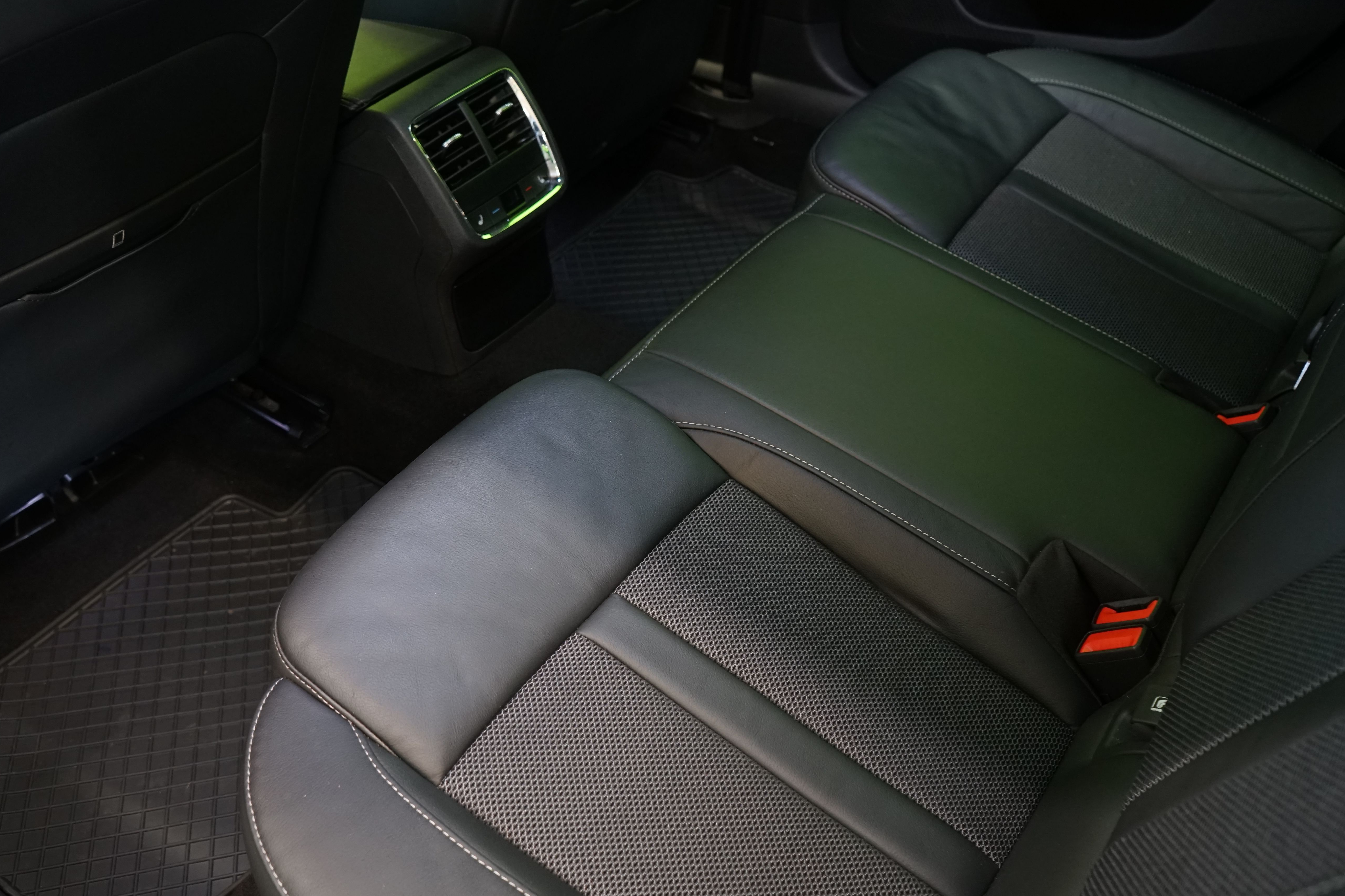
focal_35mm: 35
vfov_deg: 37.8
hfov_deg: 54.4
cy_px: 414
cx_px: 614
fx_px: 1308
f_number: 5
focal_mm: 30
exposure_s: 1/20
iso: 1600
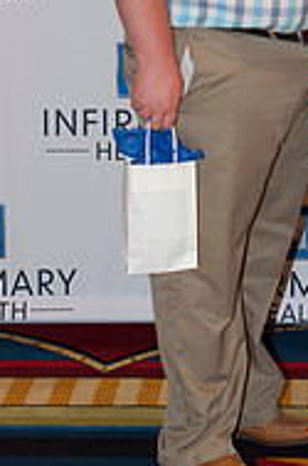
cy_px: 17
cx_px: 319
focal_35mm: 136
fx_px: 1755
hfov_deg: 9.9
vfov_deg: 14.9
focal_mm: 38
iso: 400
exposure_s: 1/60
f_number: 5.6
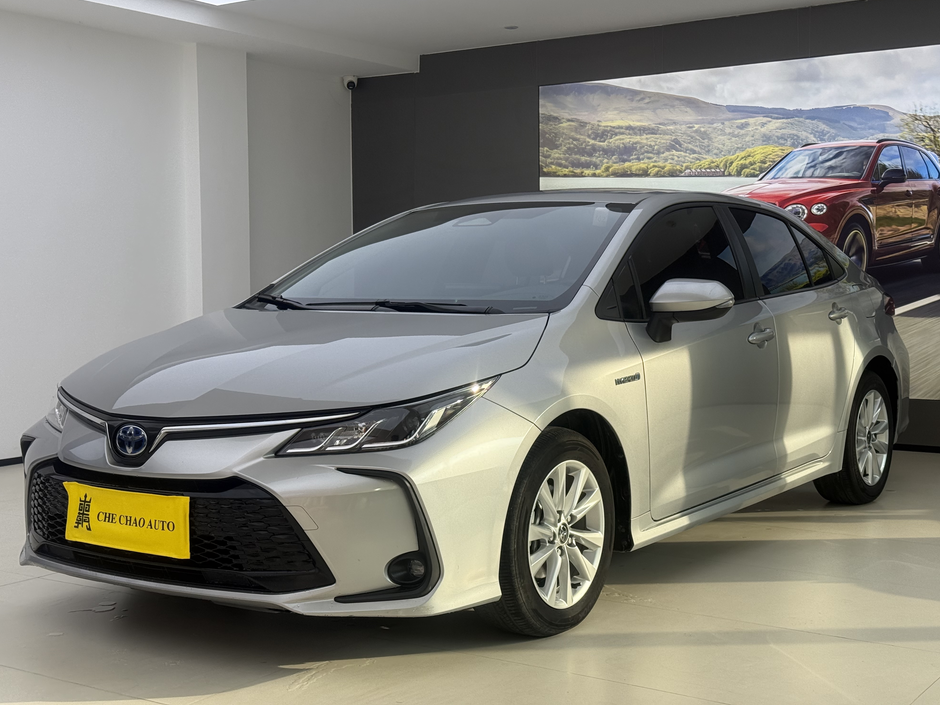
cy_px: 346
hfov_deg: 38.9
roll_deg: +0.6
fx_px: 1331
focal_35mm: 49
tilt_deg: -2.4
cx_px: 469
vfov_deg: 29.7
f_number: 1.78
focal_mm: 6.76
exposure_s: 1/778
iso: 100
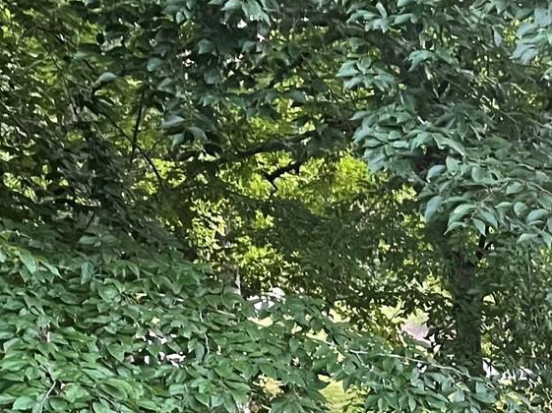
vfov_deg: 14.1
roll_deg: +5.8
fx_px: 1514
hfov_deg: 20.5
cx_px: 399
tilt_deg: -13.9
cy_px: 698
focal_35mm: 95
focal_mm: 4.2
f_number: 1.6
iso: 500
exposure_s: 1/60
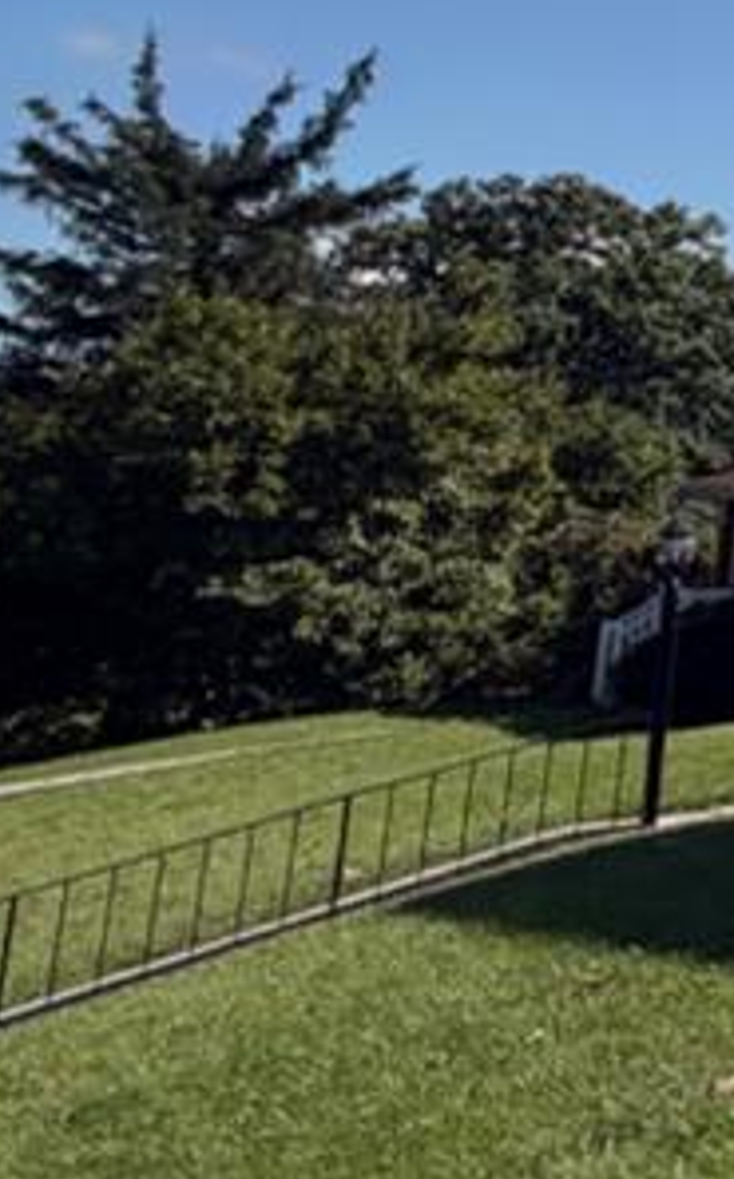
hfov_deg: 10.6
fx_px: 2310
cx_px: 2329
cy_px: 91
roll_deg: -0.3
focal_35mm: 72
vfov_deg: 27.5
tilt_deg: +8.6
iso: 20
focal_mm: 2.22
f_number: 2.2
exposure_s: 1/1087
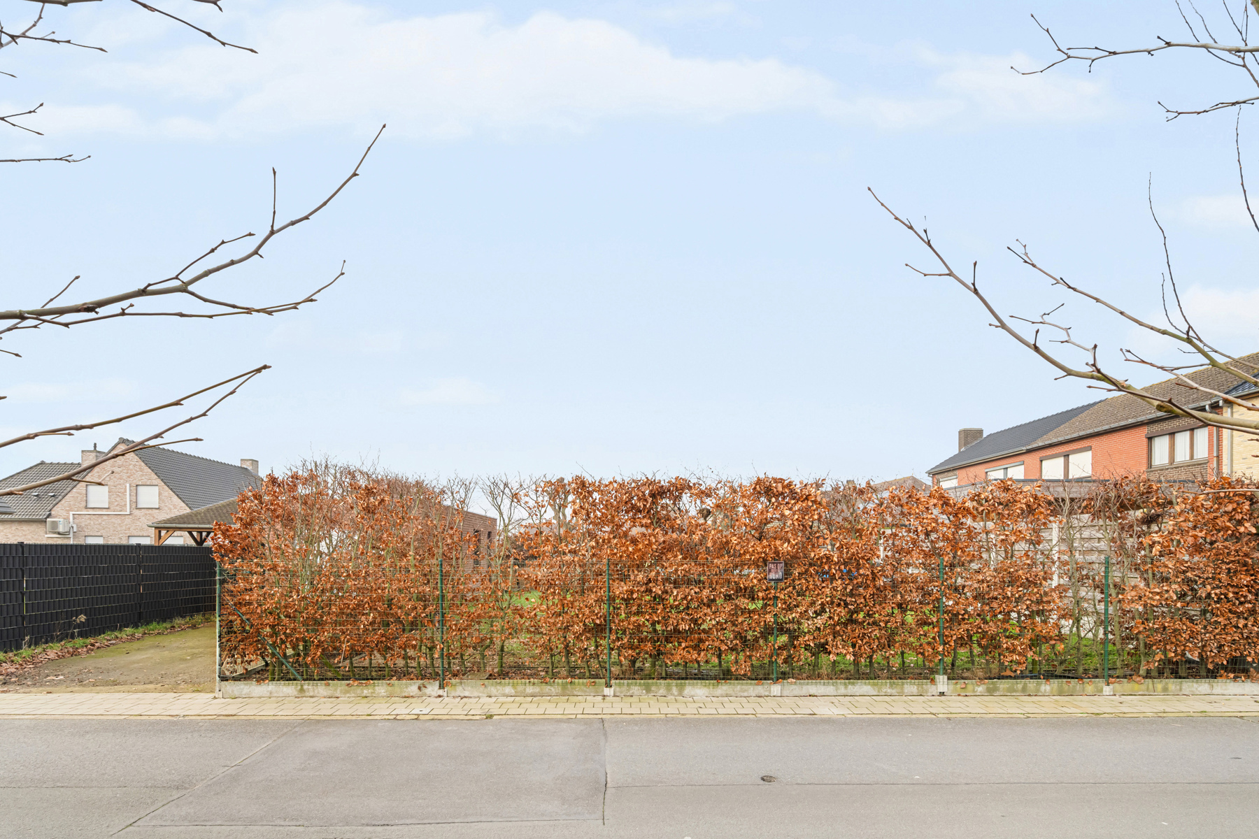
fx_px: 490
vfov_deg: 81.2
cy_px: 420
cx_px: 630
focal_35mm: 14
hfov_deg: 104.3
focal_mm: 14
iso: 800
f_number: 10
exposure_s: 1/60
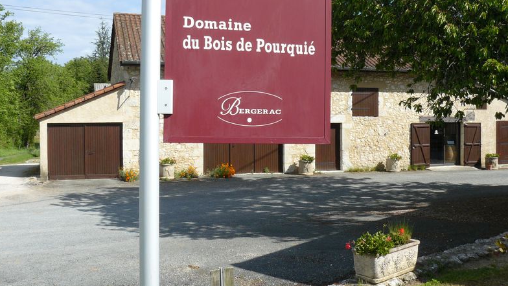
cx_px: 251
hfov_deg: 50.5
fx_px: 539
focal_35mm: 40
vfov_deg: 29.6
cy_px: 116
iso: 100
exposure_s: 1/320
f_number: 5.6
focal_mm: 6
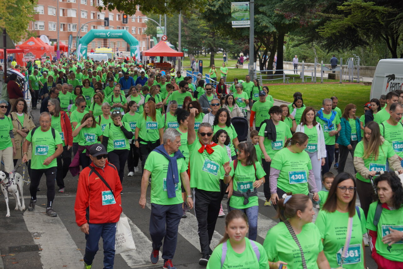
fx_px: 957
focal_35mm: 86
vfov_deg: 16.0
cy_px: 134
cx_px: 202
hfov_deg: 23.8
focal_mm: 57
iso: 100
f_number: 5.6
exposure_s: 1/160
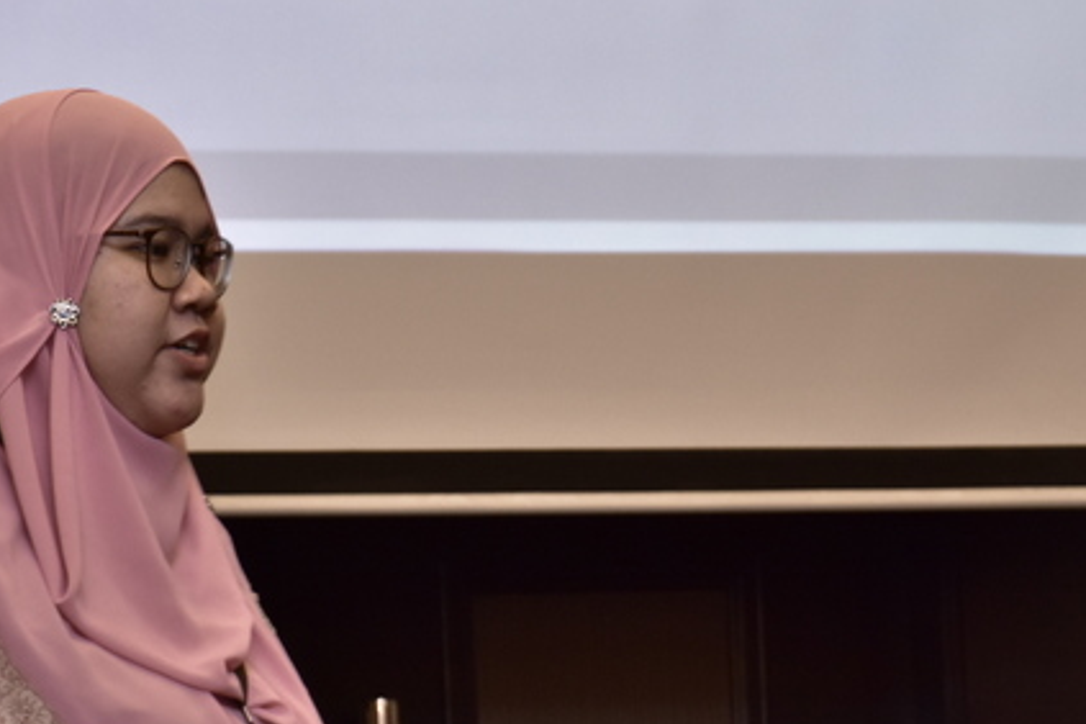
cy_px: 498
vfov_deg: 5.3
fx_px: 7873
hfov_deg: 7.9
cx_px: 318
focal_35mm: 261
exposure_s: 1/50
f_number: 6.3
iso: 1000
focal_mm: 92
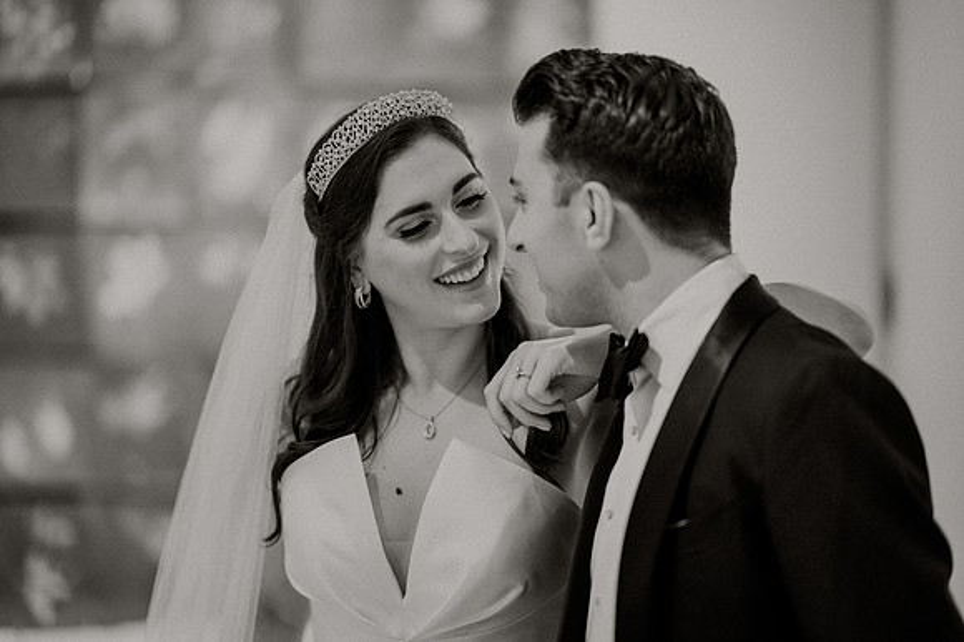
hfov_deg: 19.5
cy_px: 321
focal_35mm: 105
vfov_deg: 13.0
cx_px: 482
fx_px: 2810
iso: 800
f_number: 1.4
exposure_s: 1/250
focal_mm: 105
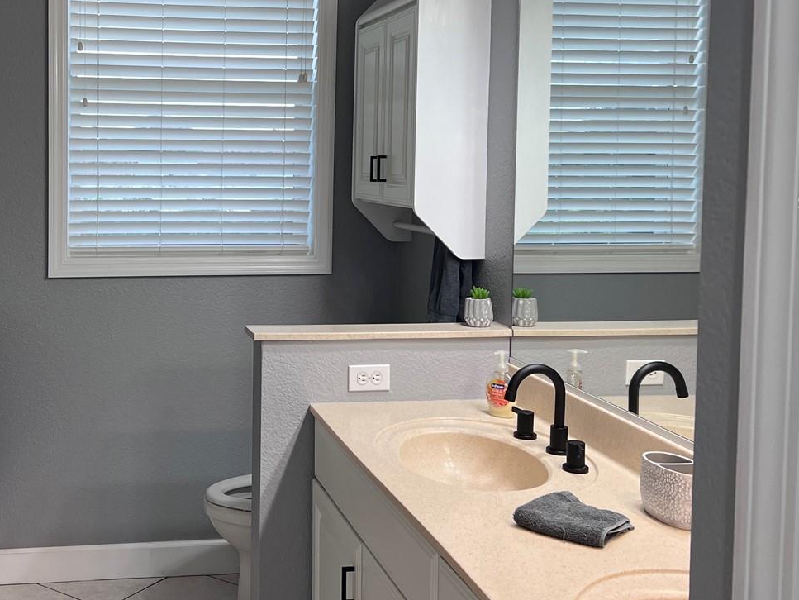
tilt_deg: -3.7
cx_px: 214
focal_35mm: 43
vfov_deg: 33.3
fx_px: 993
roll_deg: +0.1
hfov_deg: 42.7
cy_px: 202
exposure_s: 1/120
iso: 125
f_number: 1.5
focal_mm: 5.7
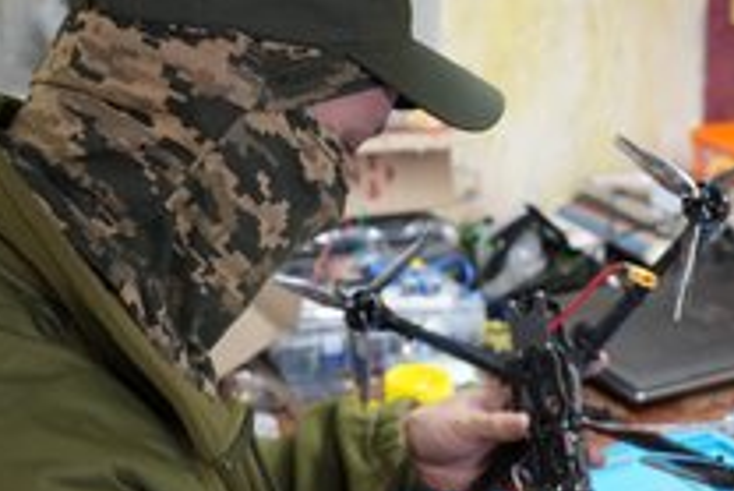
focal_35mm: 73
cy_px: 214
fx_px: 1489
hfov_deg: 27.6
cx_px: 455
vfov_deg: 18.7
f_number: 4
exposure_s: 1/160
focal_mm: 38
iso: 1250
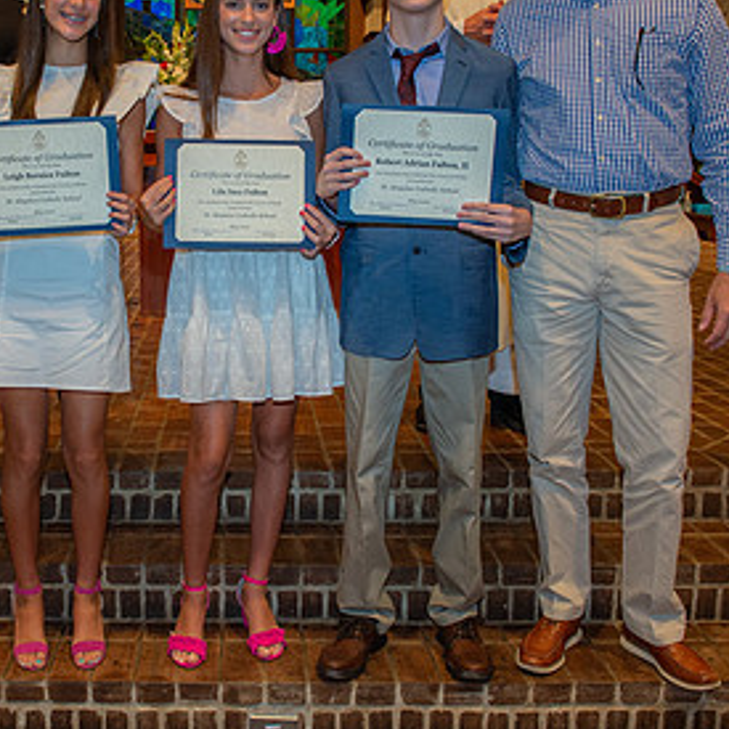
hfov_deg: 38.5
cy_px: 257
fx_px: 1025
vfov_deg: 38.8
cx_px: 215
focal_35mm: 43
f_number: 5.6
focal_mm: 24
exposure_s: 1/125
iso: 2000
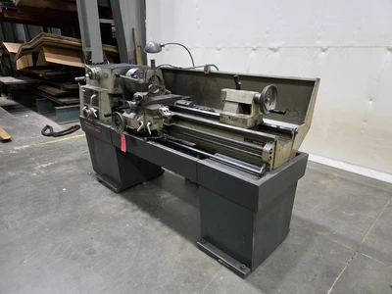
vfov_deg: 58.9
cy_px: 147
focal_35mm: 23
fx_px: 260
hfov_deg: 73.9
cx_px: 196
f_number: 1.7
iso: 1600
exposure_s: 1/120
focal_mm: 6.3
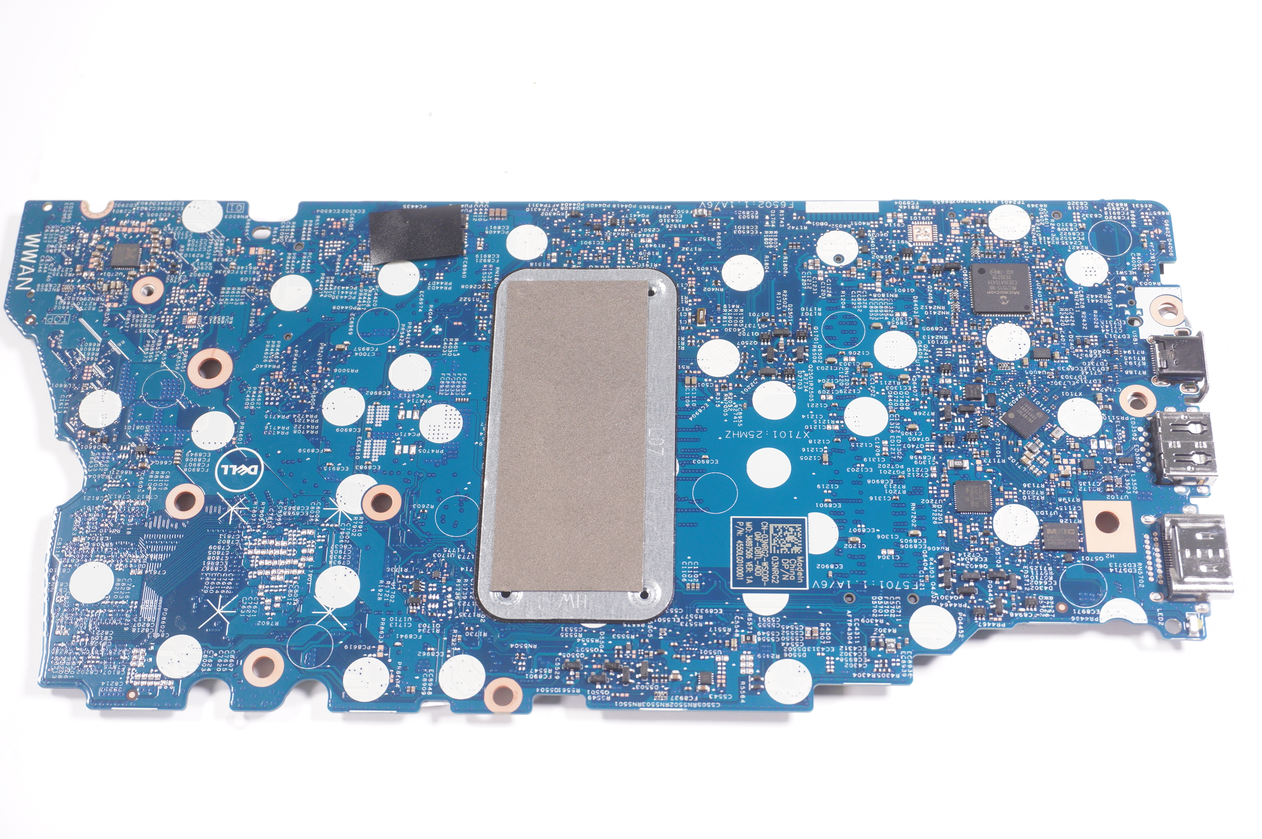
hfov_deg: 42.4
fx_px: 1629
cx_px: 631
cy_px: 420
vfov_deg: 28.9
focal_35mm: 46
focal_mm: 31
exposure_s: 1/125
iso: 640
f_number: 6.3
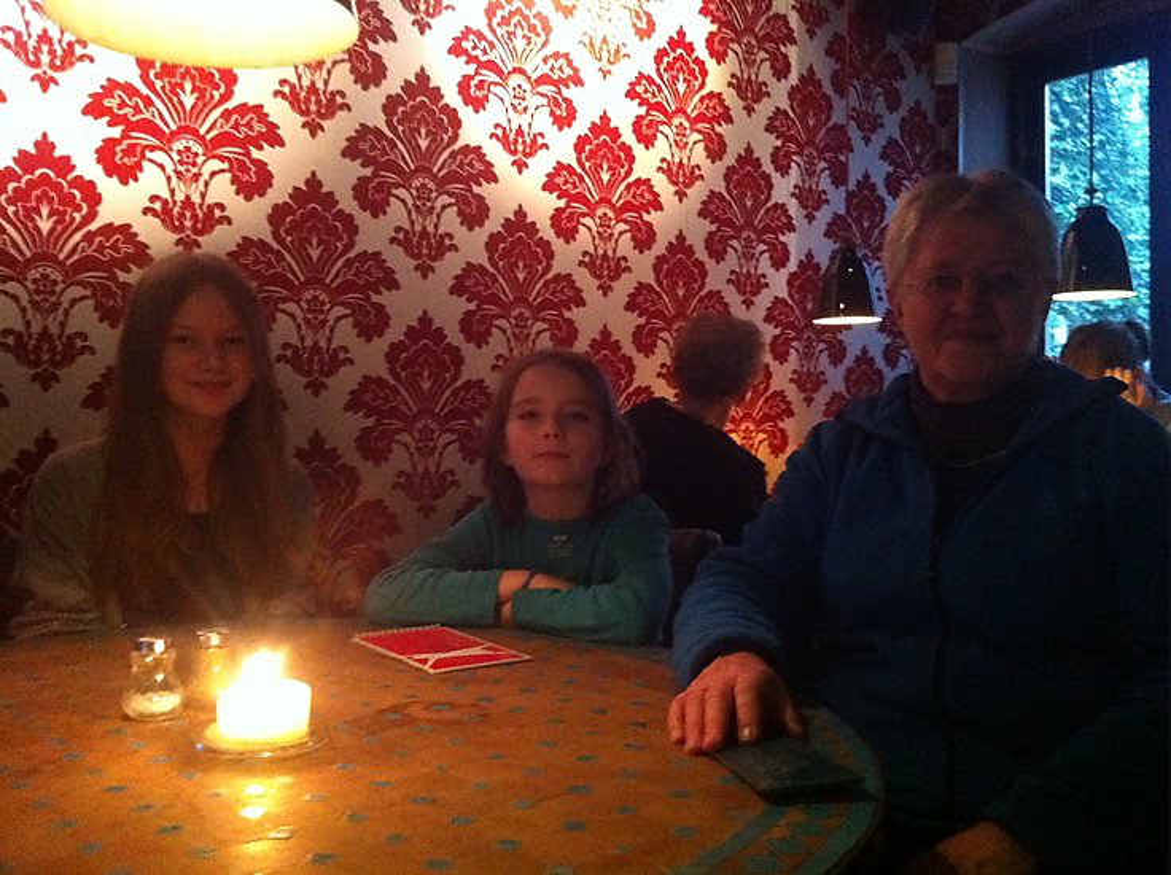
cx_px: 586
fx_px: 1182
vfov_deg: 40.6
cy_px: 438
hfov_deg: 52.7
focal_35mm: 35
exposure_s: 1/15
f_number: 2.8
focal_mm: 3.85
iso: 1000
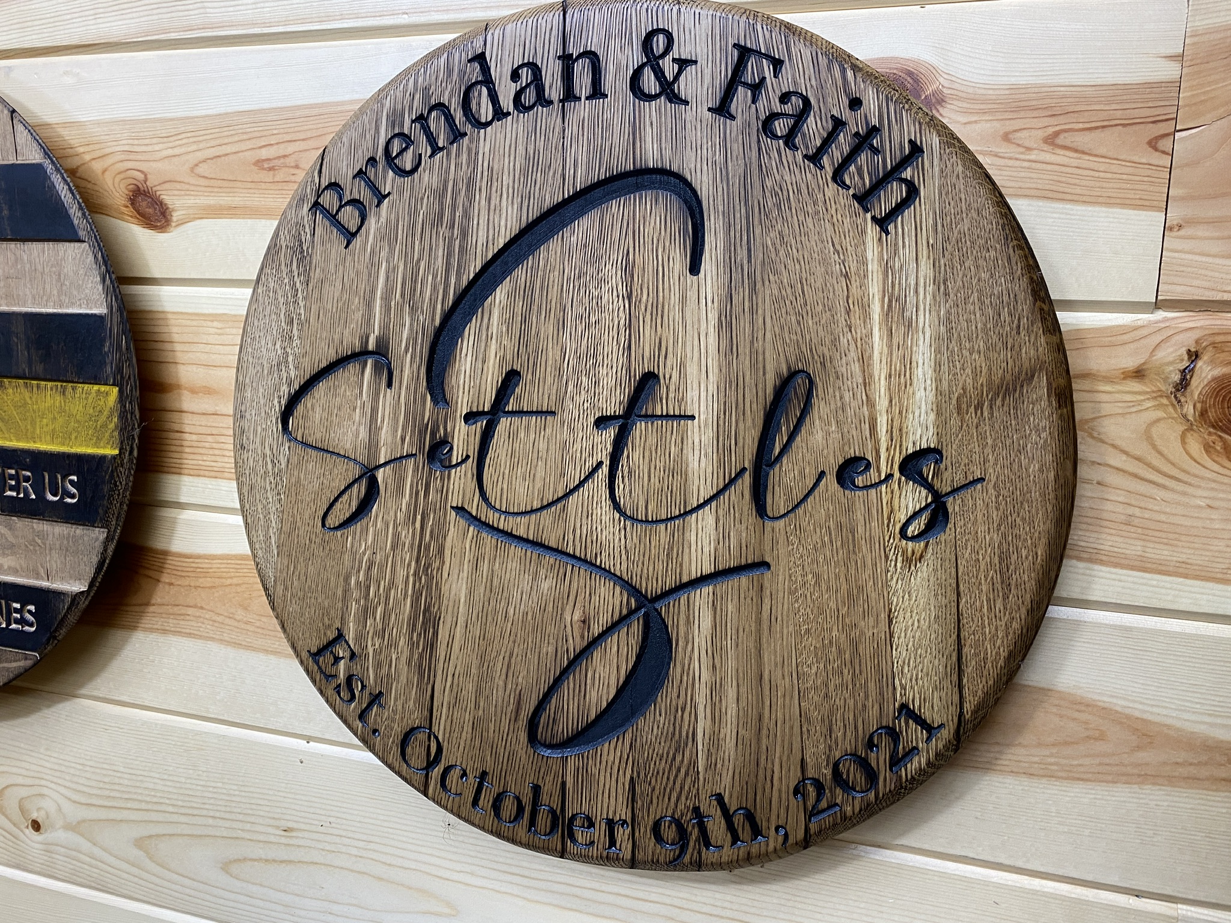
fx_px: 925
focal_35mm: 26
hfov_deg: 67.3
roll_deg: -1.8
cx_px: 616
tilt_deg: -8.3
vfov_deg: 53.1
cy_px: 462
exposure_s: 1/60
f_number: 1.8
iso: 100
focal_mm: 4.25
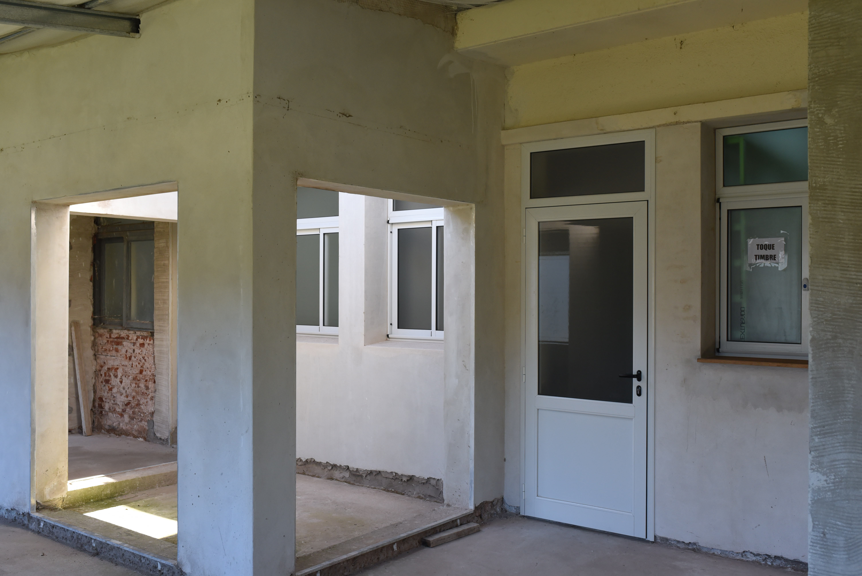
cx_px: 431
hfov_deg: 54.4
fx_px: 838
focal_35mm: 35
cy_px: 288
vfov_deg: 37.9
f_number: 5.6
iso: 1000
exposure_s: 1/320
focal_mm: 35
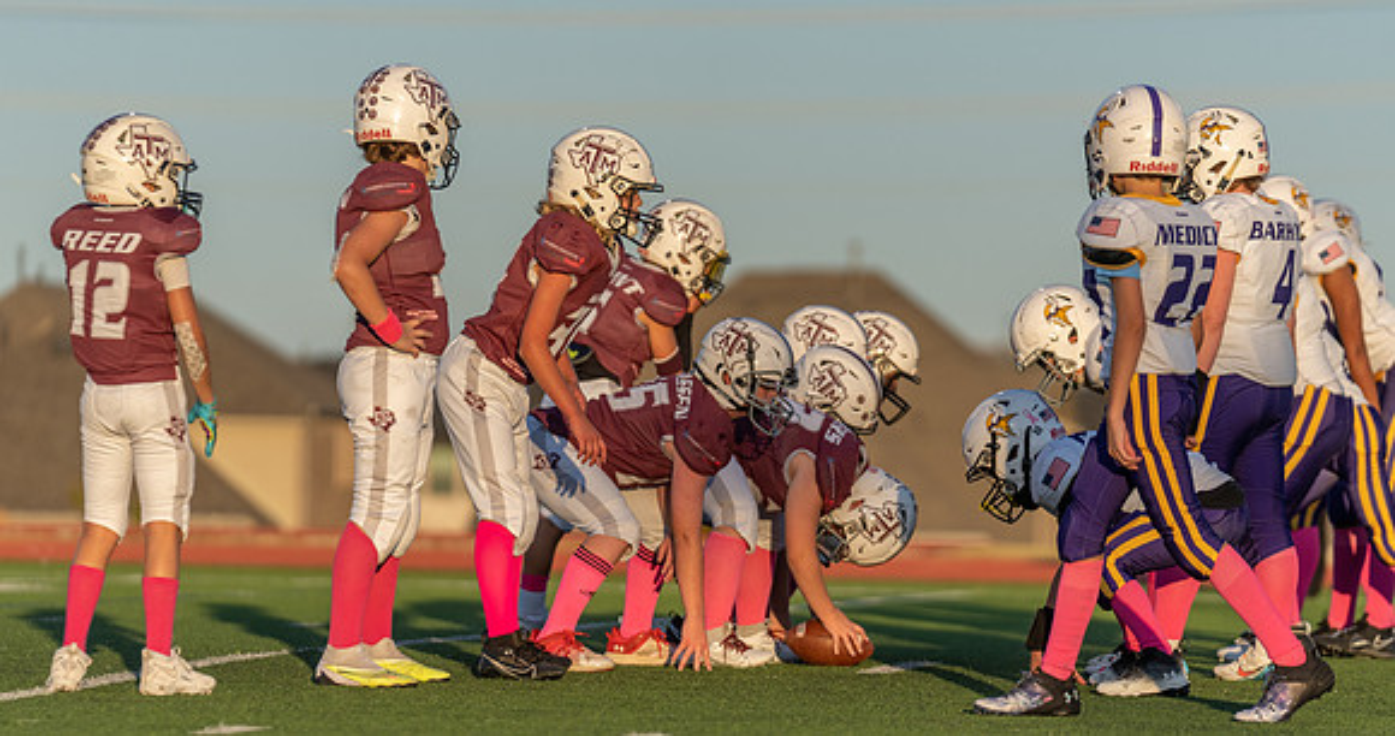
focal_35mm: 256
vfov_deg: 4.5
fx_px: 9330
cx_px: 703
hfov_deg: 8.6
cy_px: 427
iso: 250
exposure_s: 1/2500
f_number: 2.8
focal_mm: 200
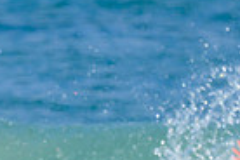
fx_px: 30838
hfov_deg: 0.4
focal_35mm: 4626
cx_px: 186
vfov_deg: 0.3
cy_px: 205
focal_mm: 800
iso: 280
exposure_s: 1/2000
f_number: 6.3
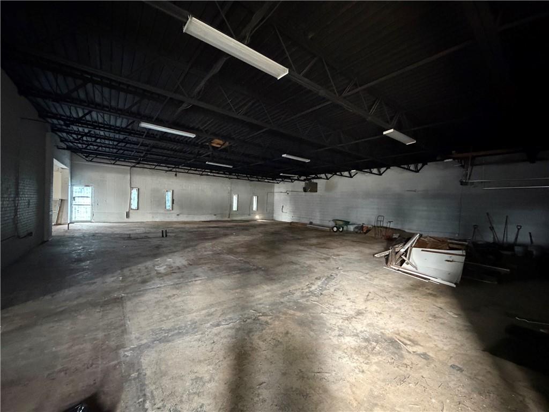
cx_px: 274
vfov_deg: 85.7
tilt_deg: -1.1
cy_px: 206
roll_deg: -2.5
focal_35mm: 14
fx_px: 222
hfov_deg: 102.1
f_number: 2.2
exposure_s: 1/40
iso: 1600
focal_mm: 2.22
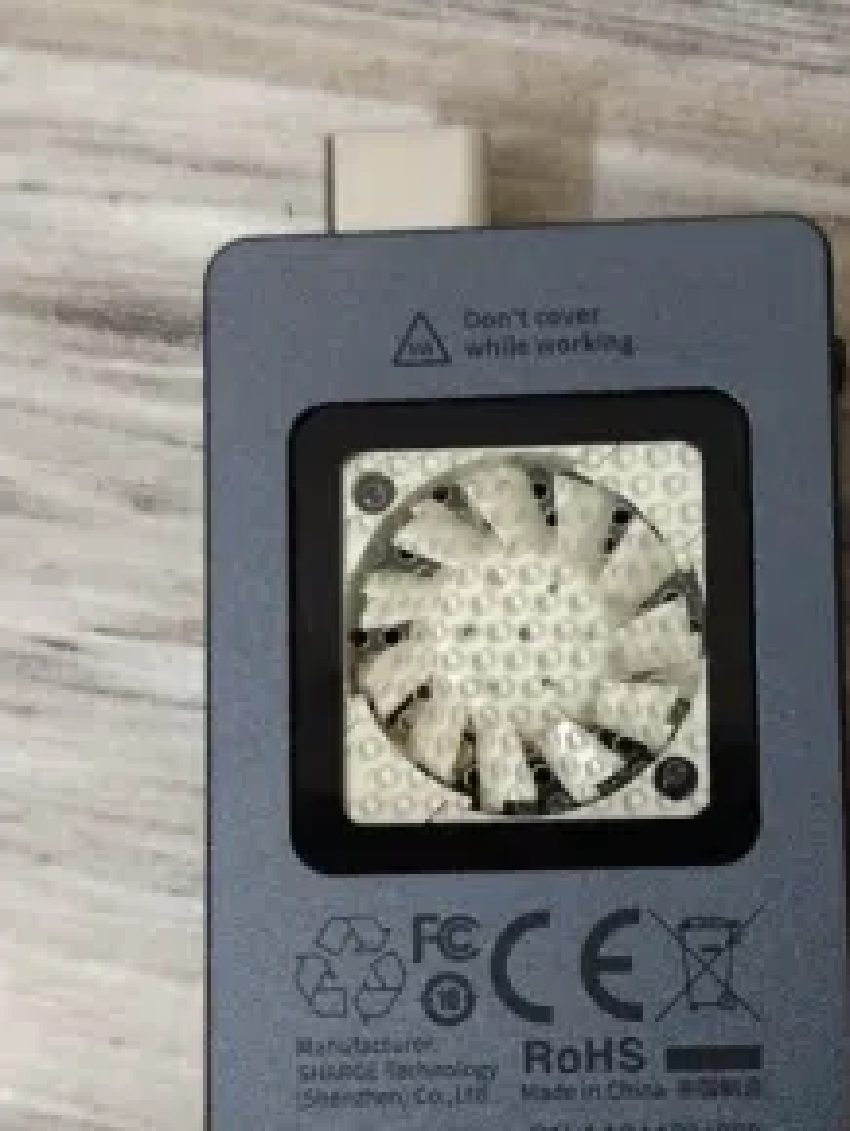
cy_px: 679
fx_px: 2387
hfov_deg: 20.1
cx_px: 569
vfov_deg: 26.6
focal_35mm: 73
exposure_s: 1/25
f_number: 1.8
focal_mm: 4.05
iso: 2150
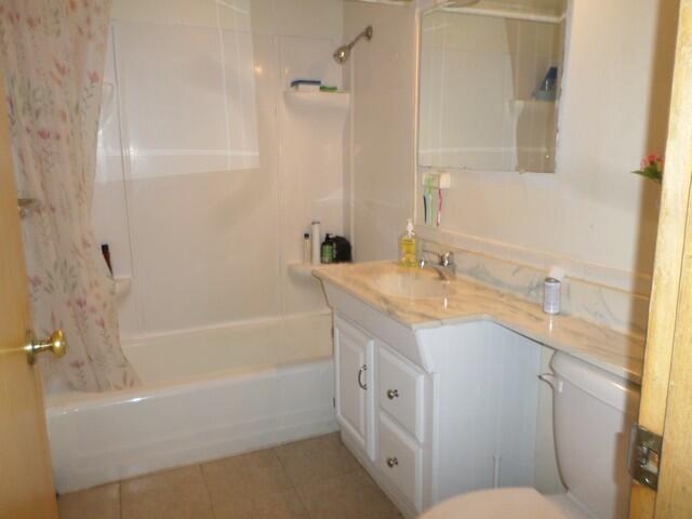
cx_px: 346
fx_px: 500
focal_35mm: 25
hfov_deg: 69.4
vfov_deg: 54.9
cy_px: 260
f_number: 2.5
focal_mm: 4.5
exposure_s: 1/30
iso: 100
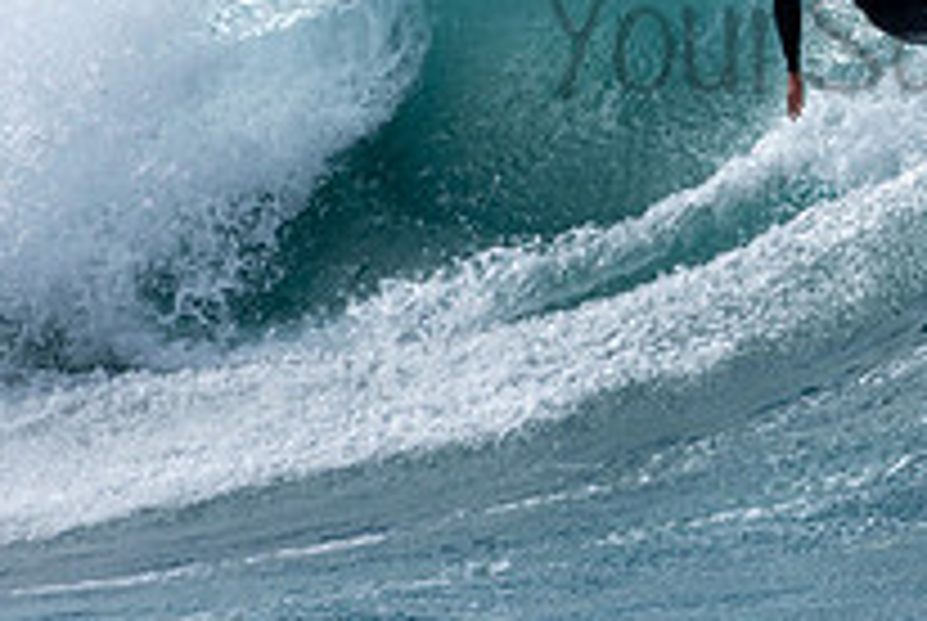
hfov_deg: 1.0
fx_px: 54410
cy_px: -11
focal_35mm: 2110
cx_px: 1004
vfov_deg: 0.7
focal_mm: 500
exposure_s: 1/800
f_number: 5.6
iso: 125
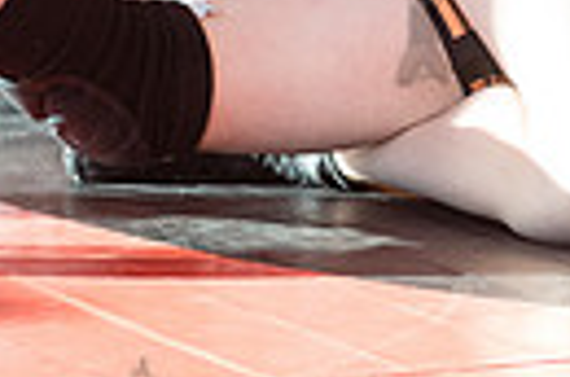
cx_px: 987
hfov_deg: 5.0
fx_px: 6507
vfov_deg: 3.3
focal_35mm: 412
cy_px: -204
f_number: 4
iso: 400
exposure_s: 1/400
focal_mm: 92
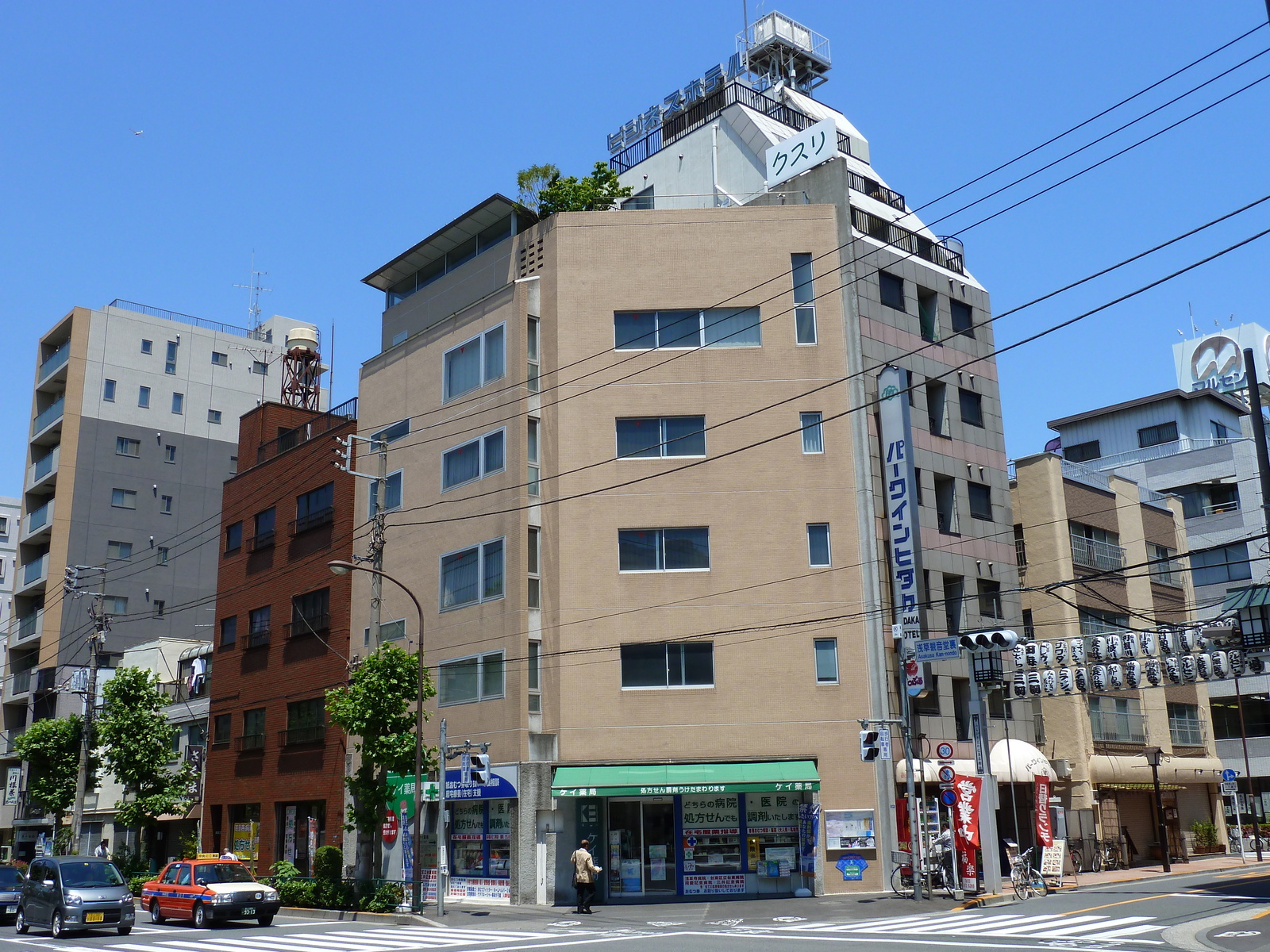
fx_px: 1284
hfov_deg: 52.6
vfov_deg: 40.7
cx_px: 635
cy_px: 476
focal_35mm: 35
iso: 80
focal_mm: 5.7
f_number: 4.5
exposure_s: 1/500
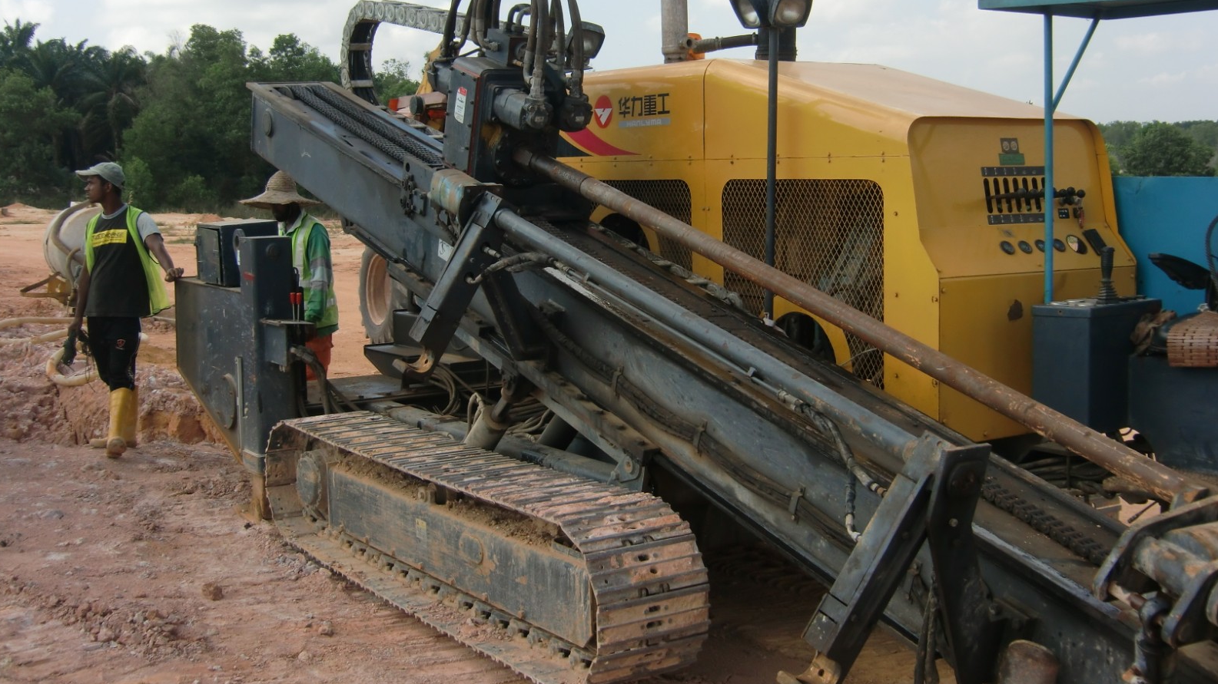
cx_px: 606
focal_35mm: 44
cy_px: 262
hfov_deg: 46.4
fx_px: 1421
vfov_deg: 27.0
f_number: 3.8
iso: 64
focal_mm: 7.1
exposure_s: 1/500
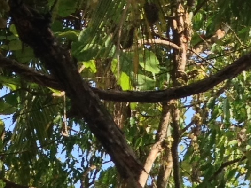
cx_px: 266
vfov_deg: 6.5
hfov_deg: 9.2
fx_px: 1551
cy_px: 479
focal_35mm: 214
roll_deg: +0.4
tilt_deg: -2.1
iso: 50
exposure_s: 1/620
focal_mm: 4.28
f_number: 2.4
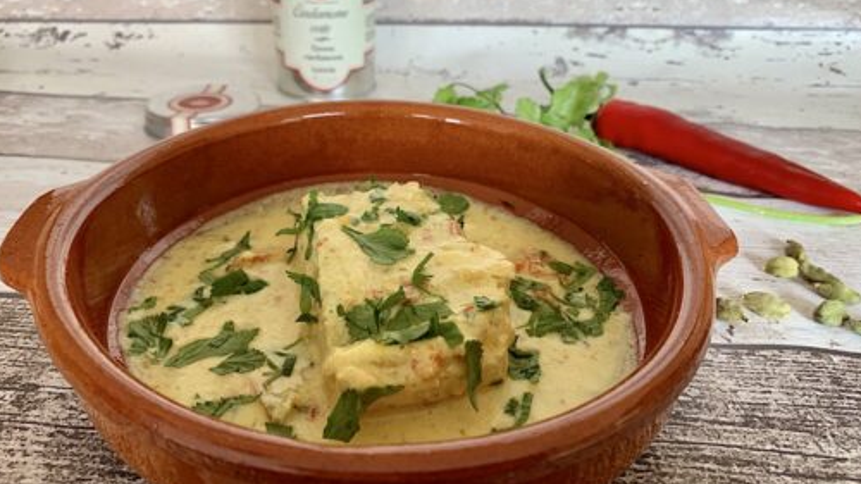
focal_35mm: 29
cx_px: 432
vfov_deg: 40.1
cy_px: 257
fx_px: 662
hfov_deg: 66.1
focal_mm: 4.25
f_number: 1.8
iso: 100
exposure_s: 1/60
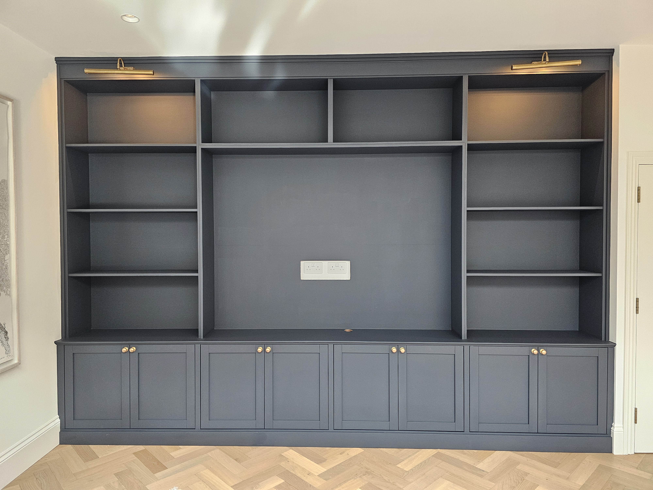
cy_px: 245
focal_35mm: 23
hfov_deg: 73.9
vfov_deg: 58.9
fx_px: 434
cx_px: 326
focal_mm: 6.3
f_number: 1.7
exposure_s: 1/142
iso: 500
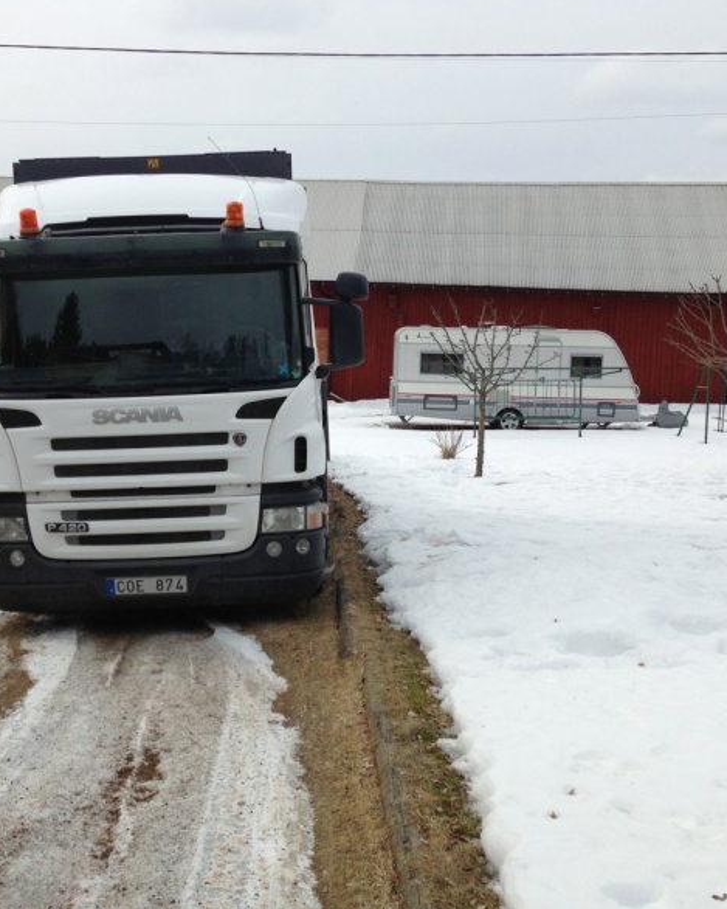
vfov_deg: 42.0
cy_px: 448
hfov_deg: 34.0
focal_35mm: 44
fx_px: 1183
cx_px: 268
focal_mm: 4.13
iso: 50
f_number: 2.4
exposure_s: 1/1427
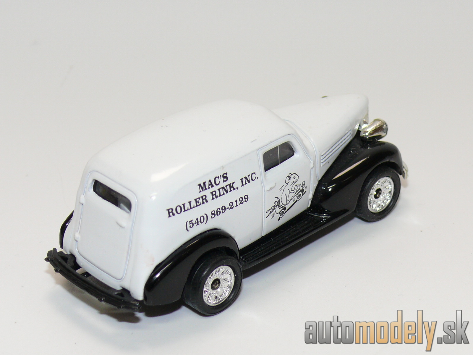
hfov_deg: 19.1
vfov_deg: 14.4
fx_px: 1407
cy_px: 178
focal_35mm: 103
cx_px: 236
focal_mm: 13.5
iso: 100
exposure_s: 1/30
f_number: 4
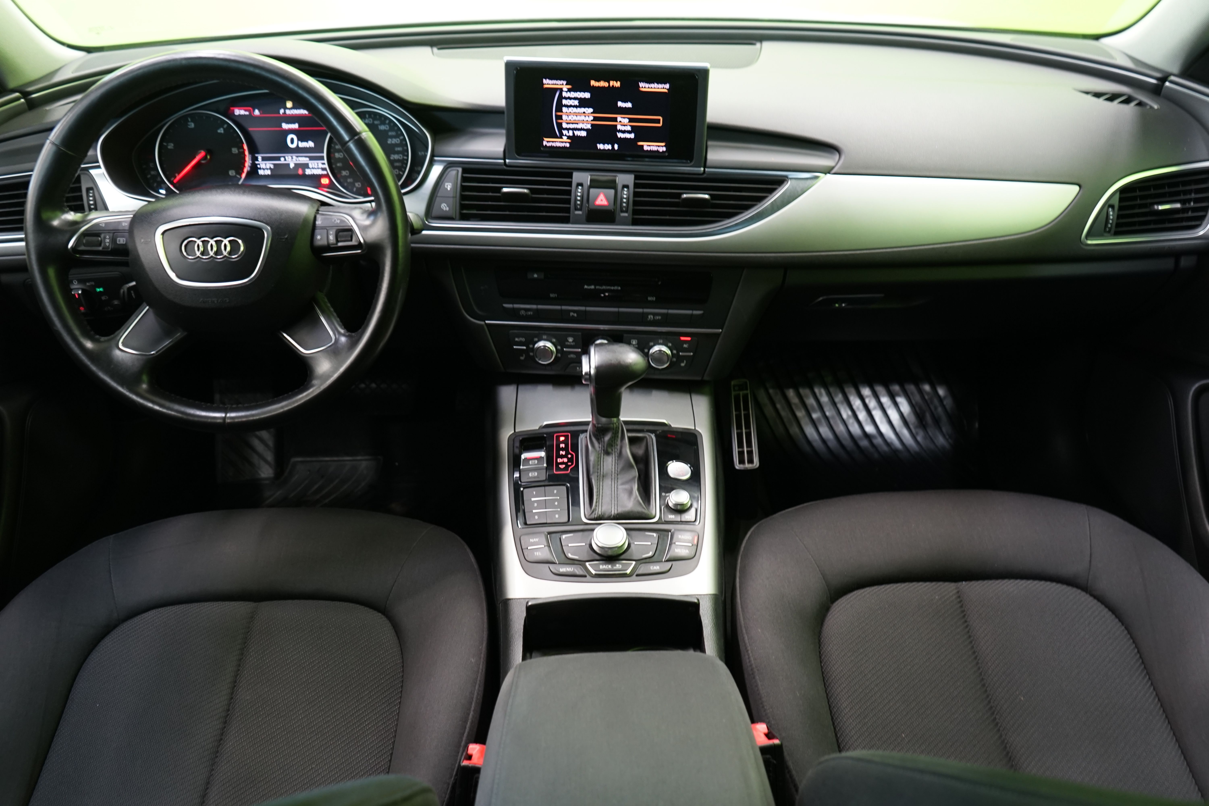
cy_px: 403
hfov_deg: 63.7
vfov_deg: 45.0
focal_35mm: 29
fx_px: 974
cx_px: 604
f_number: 4.5
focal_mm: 29
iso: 800
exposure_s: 1/8
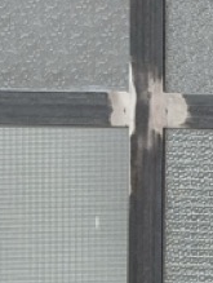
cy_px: 251
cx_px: 550
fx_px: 2291
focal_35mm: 280
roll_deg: -0.6
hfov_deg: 5.1
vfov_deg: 7.0
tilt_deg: -4.6
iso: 200
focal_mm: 6.76
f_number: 1.78
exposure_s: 1/60
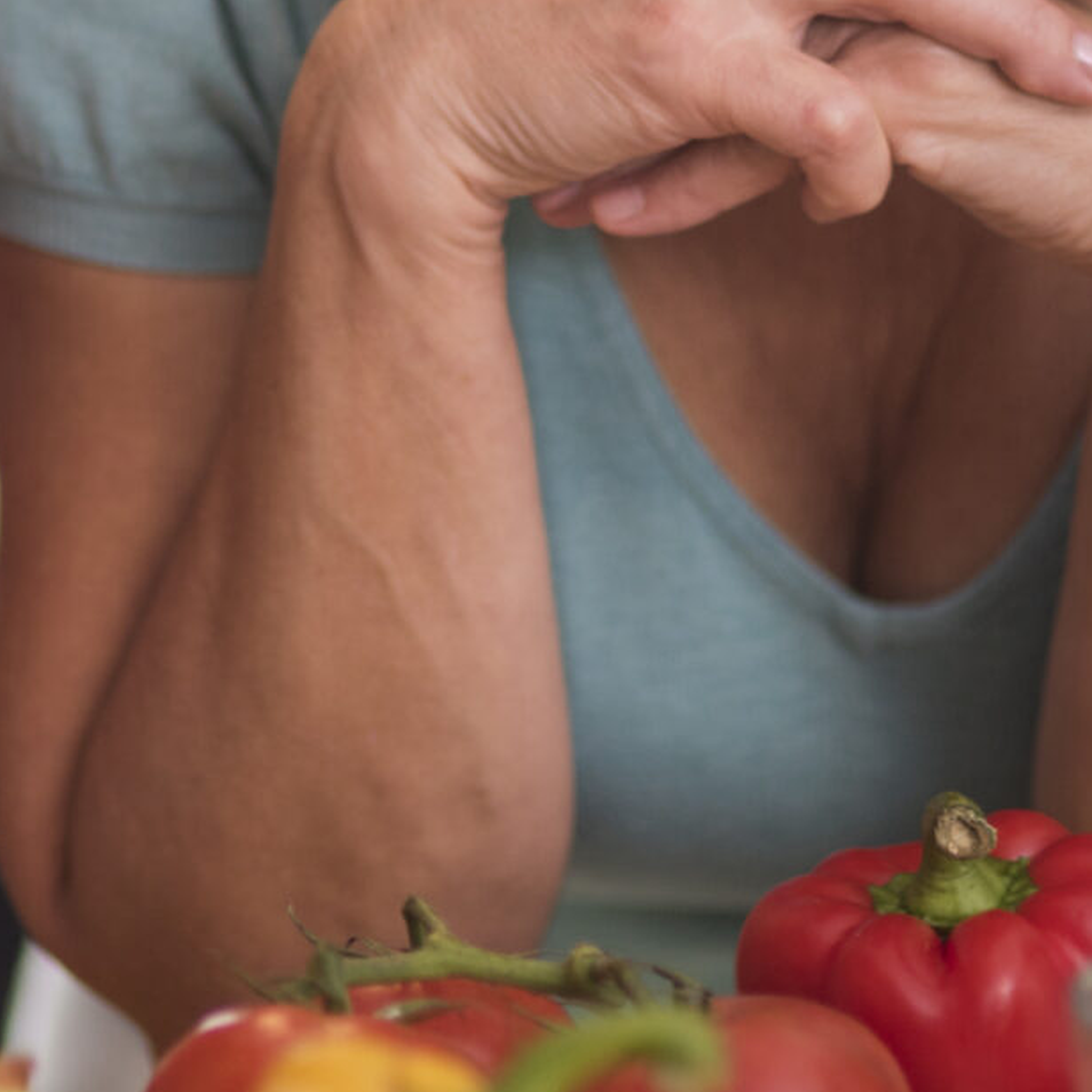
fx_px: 10743
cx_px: 135
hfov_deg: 5.8
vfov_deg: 5.8
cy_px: 51
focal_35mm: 301
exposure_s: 1/60
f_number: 1.8
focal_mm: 85
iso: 100
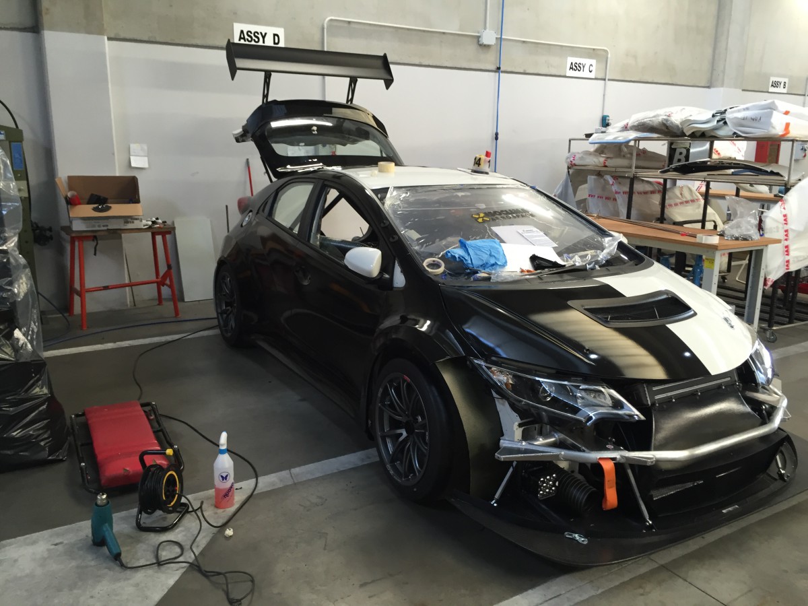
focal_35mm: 29
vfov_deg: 48.2
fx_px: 677
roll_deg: -0.5
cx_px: 404
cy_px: 303
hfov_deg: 61.7
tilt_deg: -14.5
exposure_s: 1/33
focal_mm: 4.15
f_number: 2.2
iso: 100
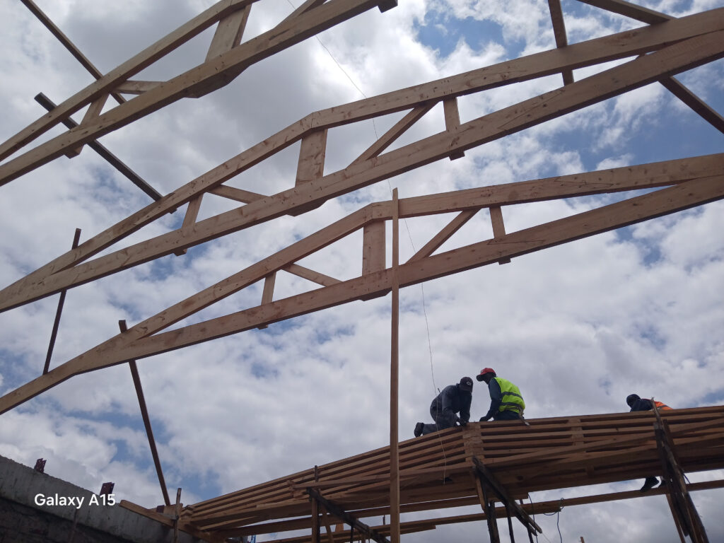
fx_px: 544
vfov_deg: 53.1
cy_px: 272
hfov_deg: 67.3
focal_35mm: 26
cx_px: 362
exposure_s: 1/2273
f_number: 1.8
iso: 20
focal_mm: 3.98
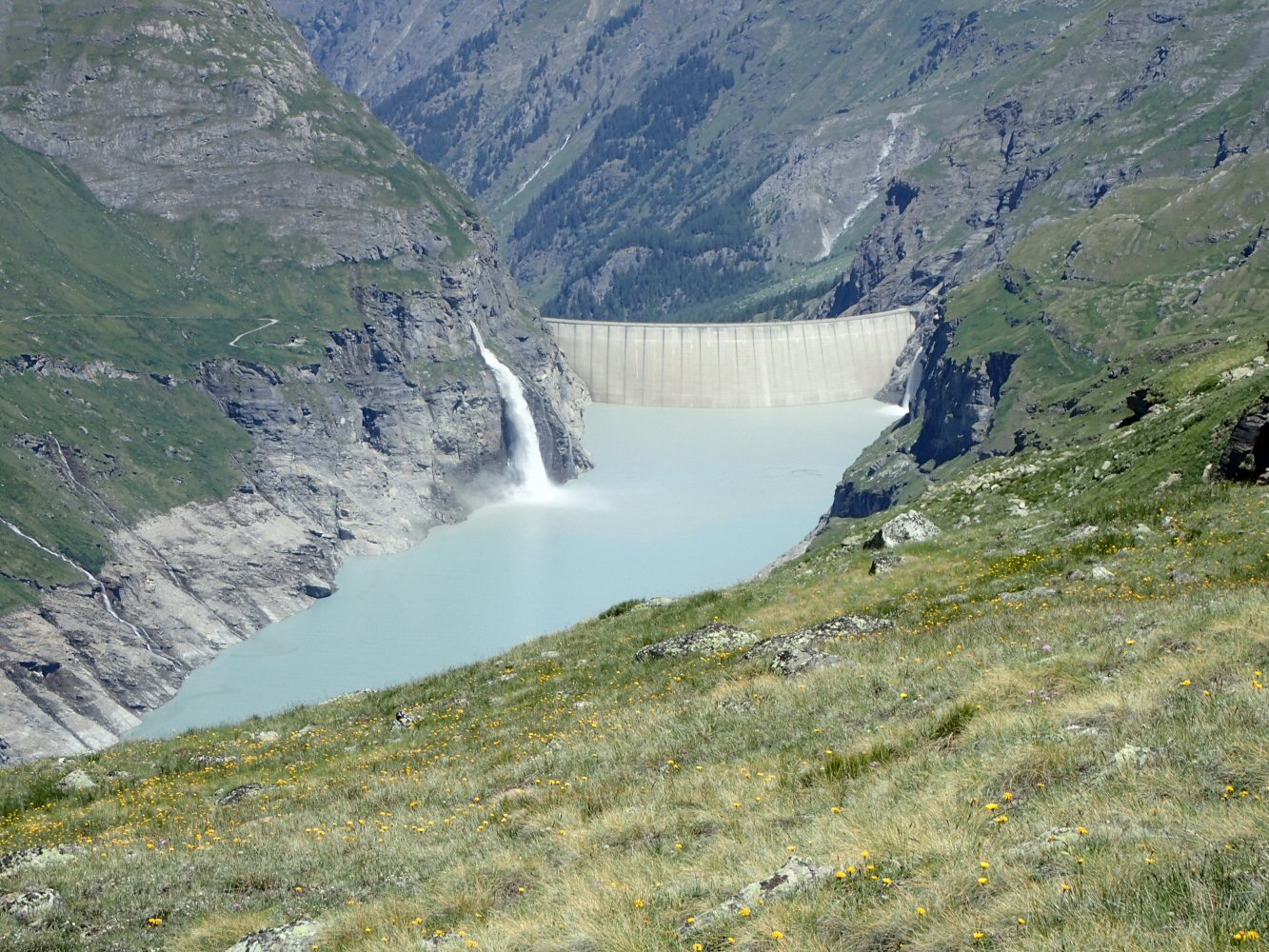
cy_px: 476
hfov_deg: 19.6
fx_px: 3666
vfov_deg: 14.8
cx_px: 634
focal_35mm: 100
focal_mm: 18
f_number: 6.3
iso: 100
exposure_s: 1/250
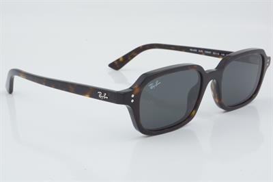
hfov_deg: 27.0
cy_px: 91
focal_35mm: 75
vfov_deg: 18.2
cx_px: 136
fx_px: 568
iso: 100
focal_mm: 50
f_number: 32
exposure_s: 1/3
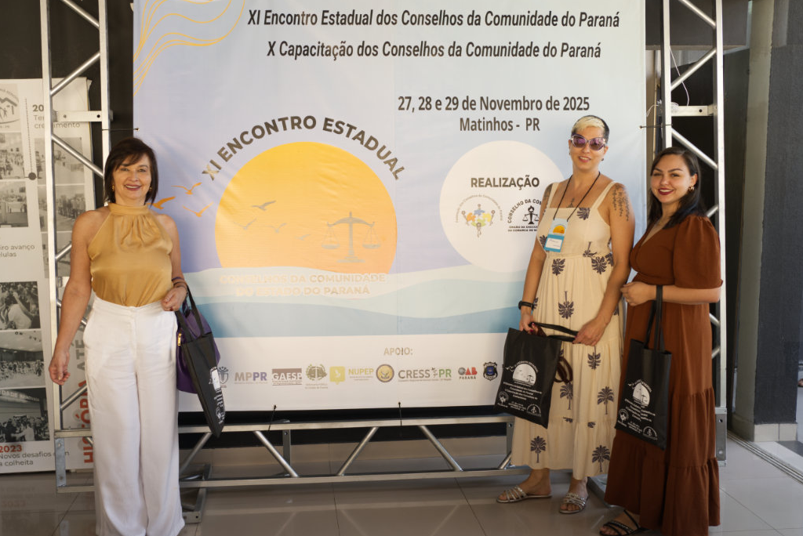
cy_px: 291
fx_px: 915
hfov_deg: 47.4
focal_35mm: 41
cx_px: 384
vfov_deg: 32.7
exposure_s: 1/100
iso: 320
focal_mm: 35
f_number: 4
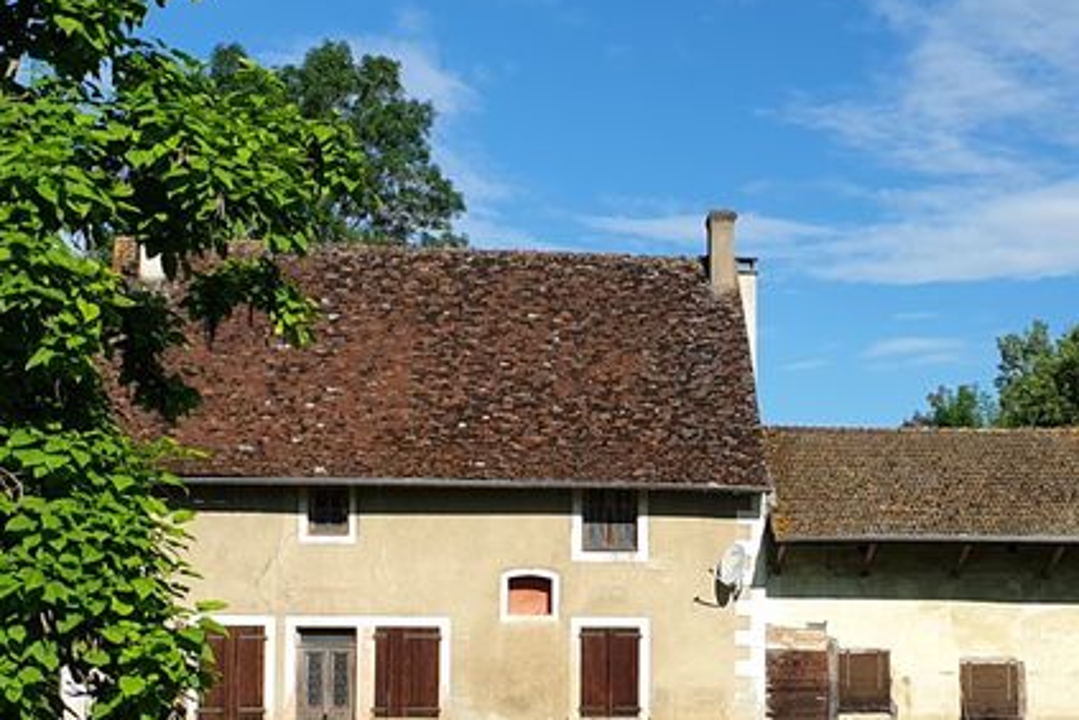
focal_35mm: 64
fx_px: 1918
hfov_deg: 31.2
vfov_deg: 21.0
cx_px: 724
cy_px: 577
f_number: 2.4
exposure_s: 1/1901
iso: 50
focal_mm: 4.3
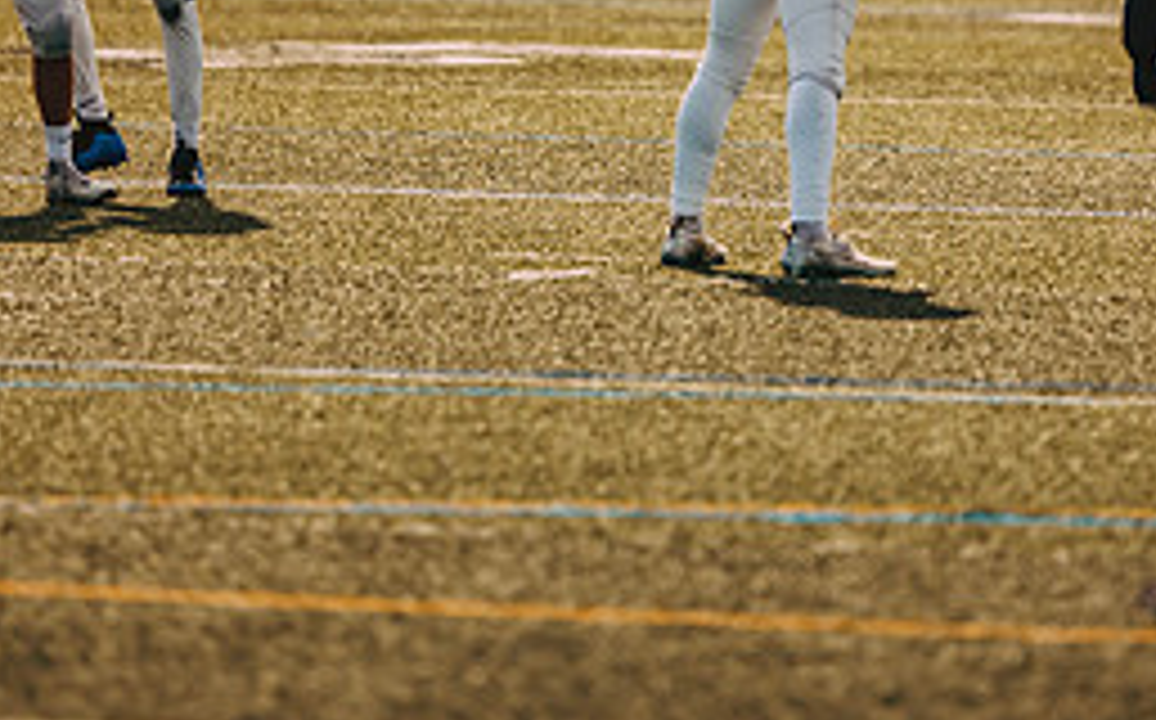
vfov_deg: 2.8
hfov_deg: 4.6
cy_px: -124
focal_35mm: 461
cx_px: 742
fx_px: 14508
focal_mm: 200
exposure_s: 1/2000
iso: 160
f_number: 2.8
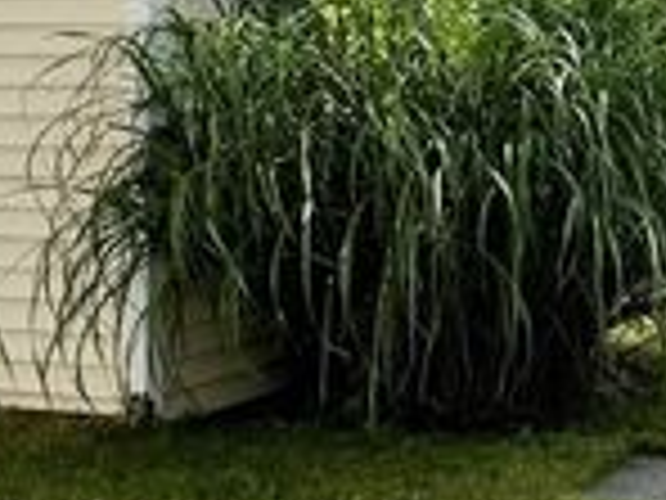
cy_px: -77
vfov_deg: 13.9
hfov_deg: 18.4
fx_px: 2001
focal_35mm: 104
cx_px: 652
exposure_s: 1/10309
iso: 100
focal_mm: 6.76
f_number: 1.78
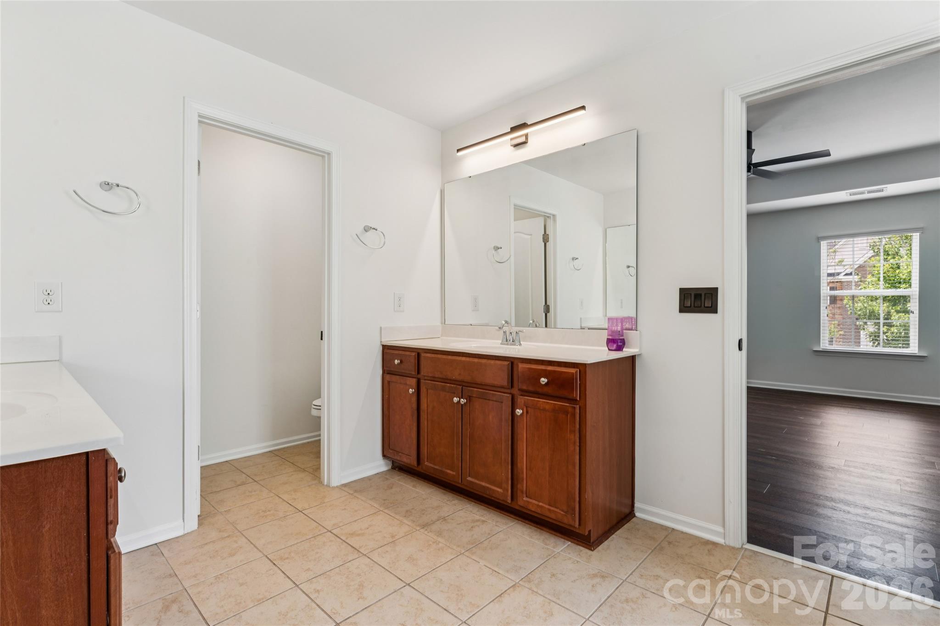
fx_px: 433
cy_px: 313
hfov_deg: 94.6
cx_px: 470
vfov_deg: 71.7
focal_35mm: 17
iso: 100
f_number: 13
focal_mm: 16.6
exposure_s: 1/3.33
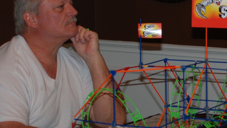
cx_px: 191
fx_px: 767
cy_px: 14
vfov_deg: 9.5
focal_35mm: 127
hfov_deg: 16.7
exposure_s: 1/60
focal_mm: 31
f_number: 4.2
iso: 200
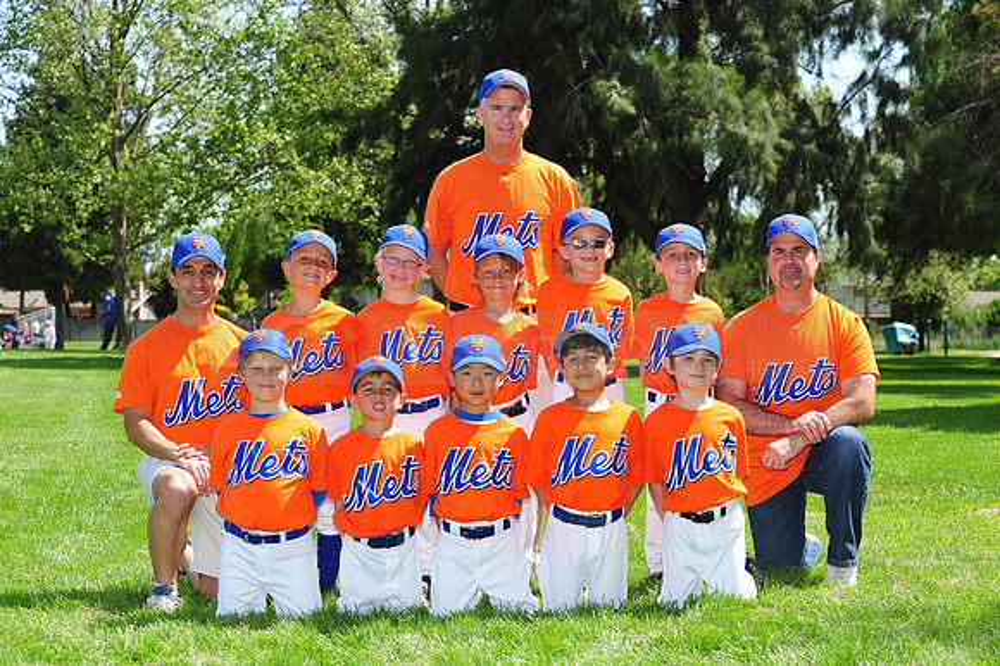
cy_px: 333
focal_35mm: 80
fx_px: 2221
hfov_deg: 25.4
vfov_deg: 17.0
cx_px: 500
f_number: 8
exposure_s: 1/250
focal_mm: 80
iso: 200
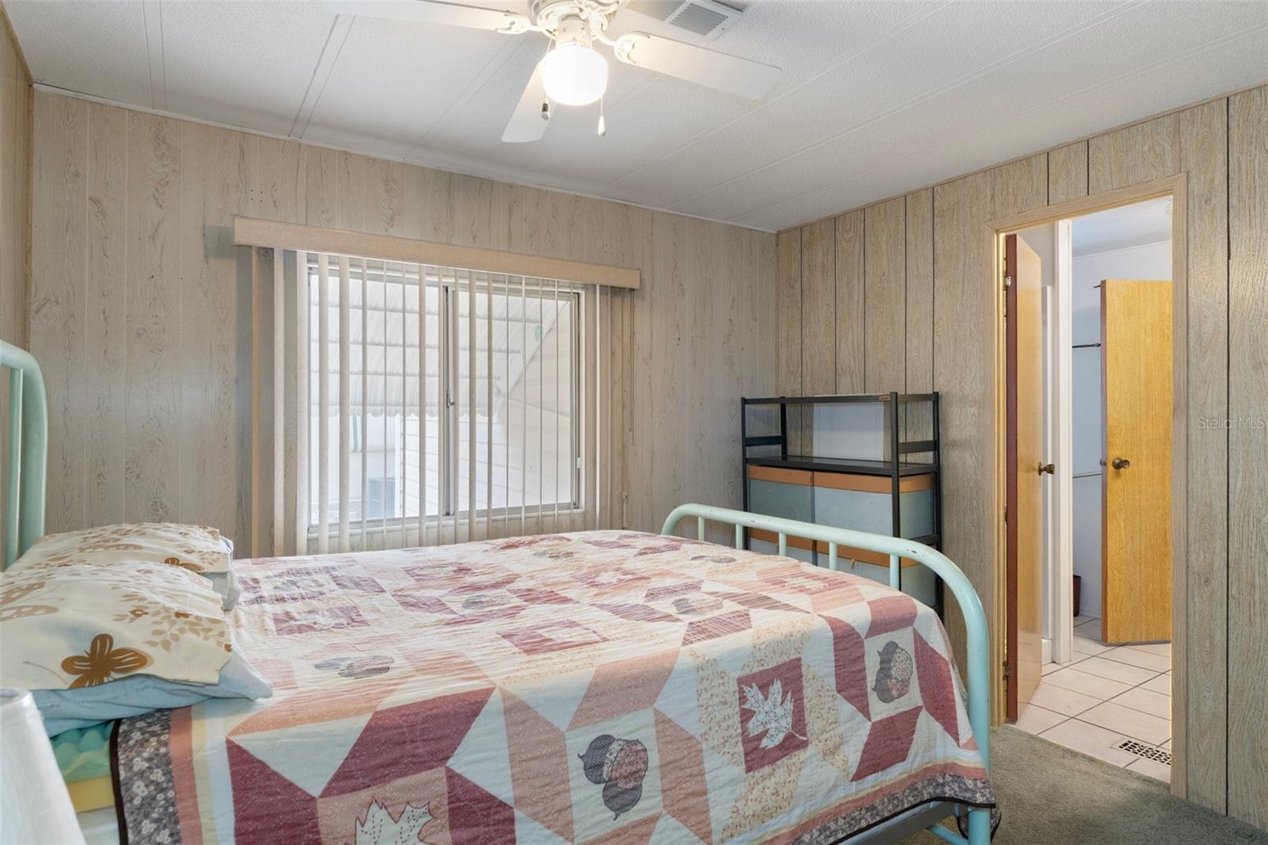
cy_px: 422
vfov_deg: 63.2
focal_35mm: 20
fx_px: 687
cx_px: 634
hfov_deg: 85.4
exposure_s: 1
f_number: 8
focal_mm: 13
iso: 320
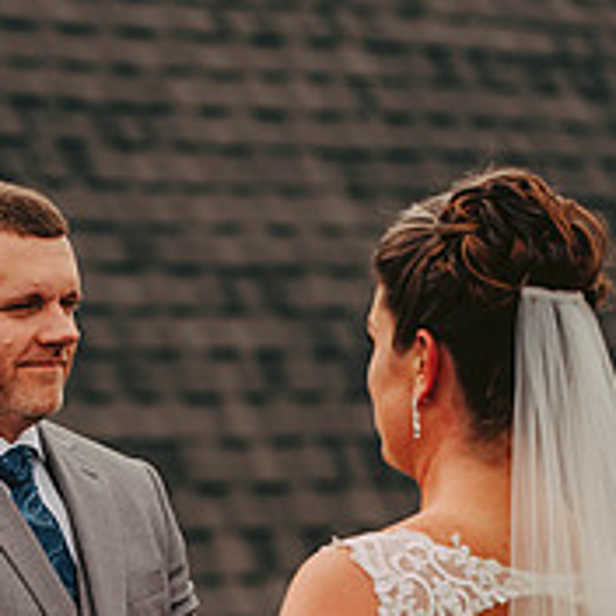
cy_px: 597
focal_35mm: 257
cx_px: 70
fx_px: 5174
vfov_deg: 6.8
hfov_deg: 6.8
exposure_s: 1/1600
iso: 200
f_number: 2.8
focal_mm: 92
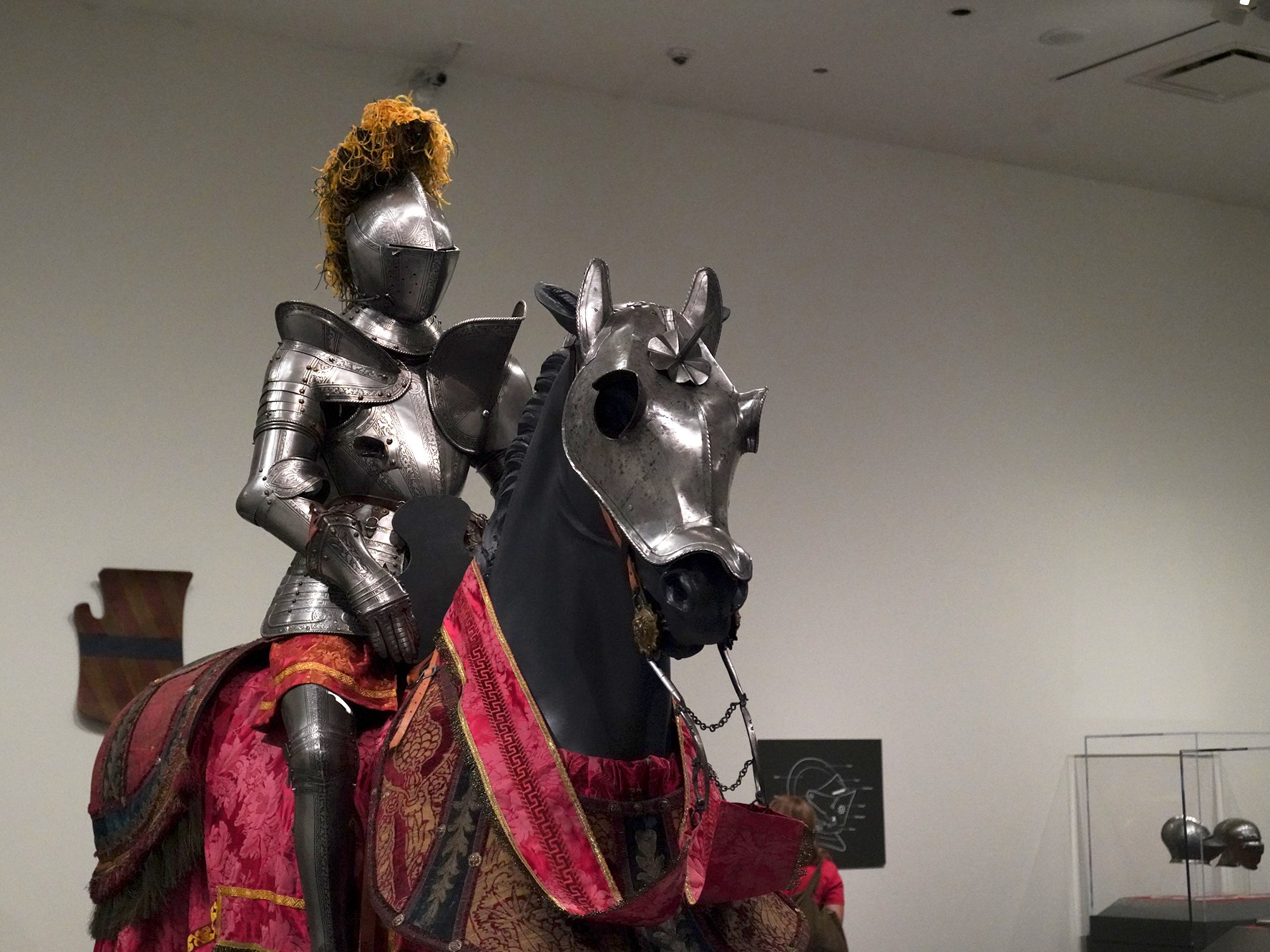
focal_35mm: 65
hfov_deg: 29.8
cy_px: 476
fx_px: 2385
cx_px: 577
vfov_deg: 22.6
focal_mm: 60
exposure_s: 1/100
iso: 8000
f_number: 5.6
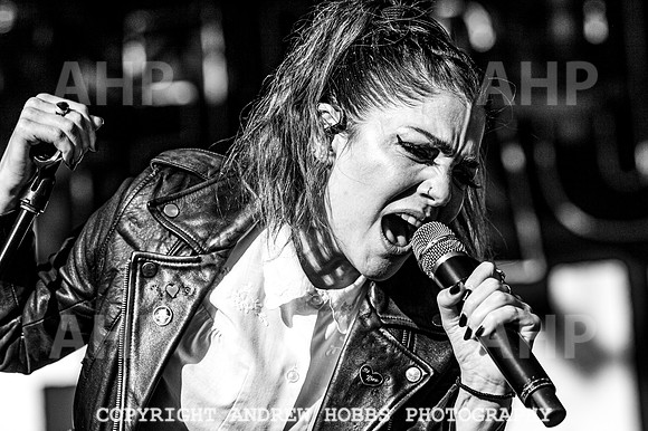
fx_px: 3170
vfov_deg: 7.8
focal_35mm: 176
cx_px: 381
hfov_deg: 11.7
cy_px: 178
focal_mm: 150
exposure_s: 1/8000
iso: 200
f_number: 4.5
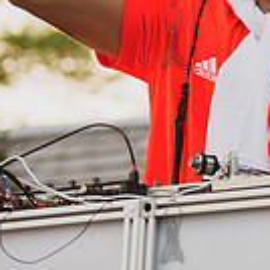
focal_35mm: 424
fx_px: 3742
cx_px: 317
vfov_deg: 4.1
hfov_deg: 4.1
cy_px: 61
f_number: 4.5
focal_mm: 92
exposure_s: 1/640
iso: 1000
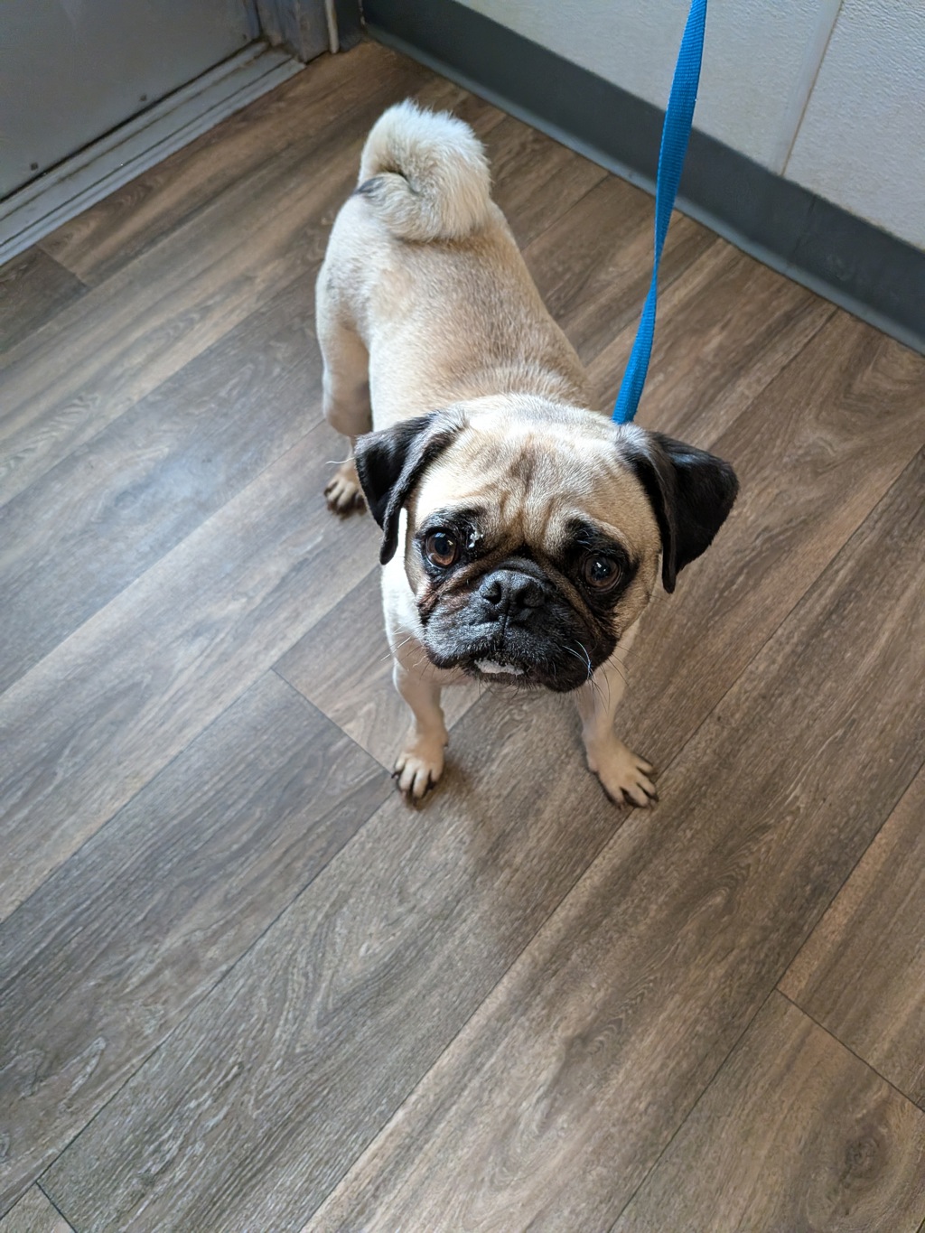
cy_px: 616
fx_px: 855
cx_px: 462
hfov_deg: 56.8
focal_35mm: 24
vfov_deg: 71.6
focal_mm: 4.53
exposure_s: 1/412
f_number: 1.7
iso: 839
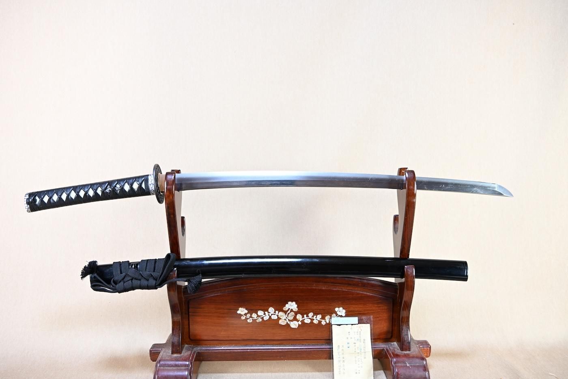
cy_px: 190
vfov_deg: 41.7
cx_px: 284
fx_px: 497
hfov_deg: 59.5
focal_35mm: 32
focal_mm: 21
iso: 100
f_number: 3.5
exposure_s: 1/2
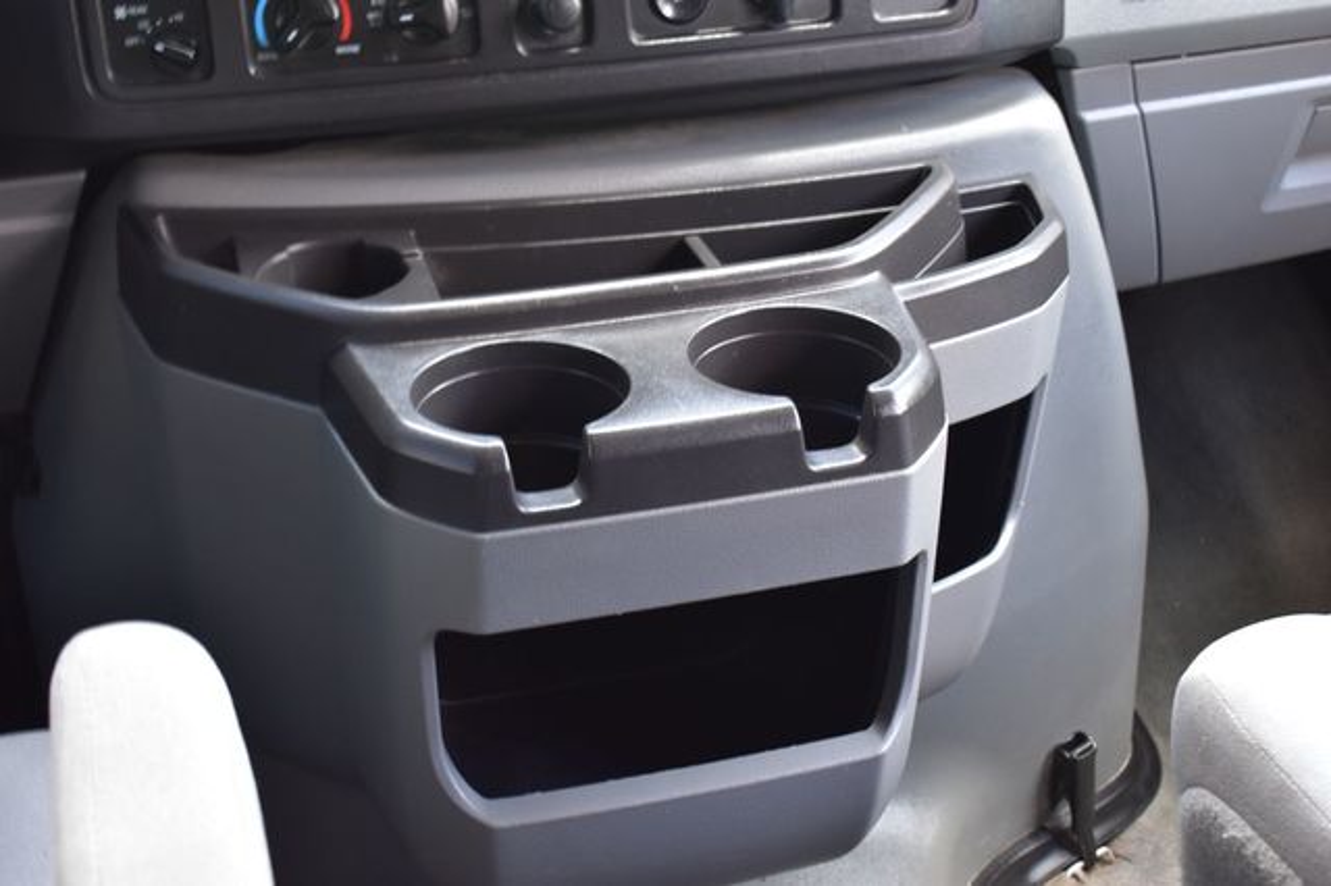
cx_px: 666
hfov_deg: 37.9
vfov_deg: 25.7
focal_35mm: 52
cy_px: 443
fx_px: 1940
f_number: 6.3
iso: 560
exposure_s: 1/15
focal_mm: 35
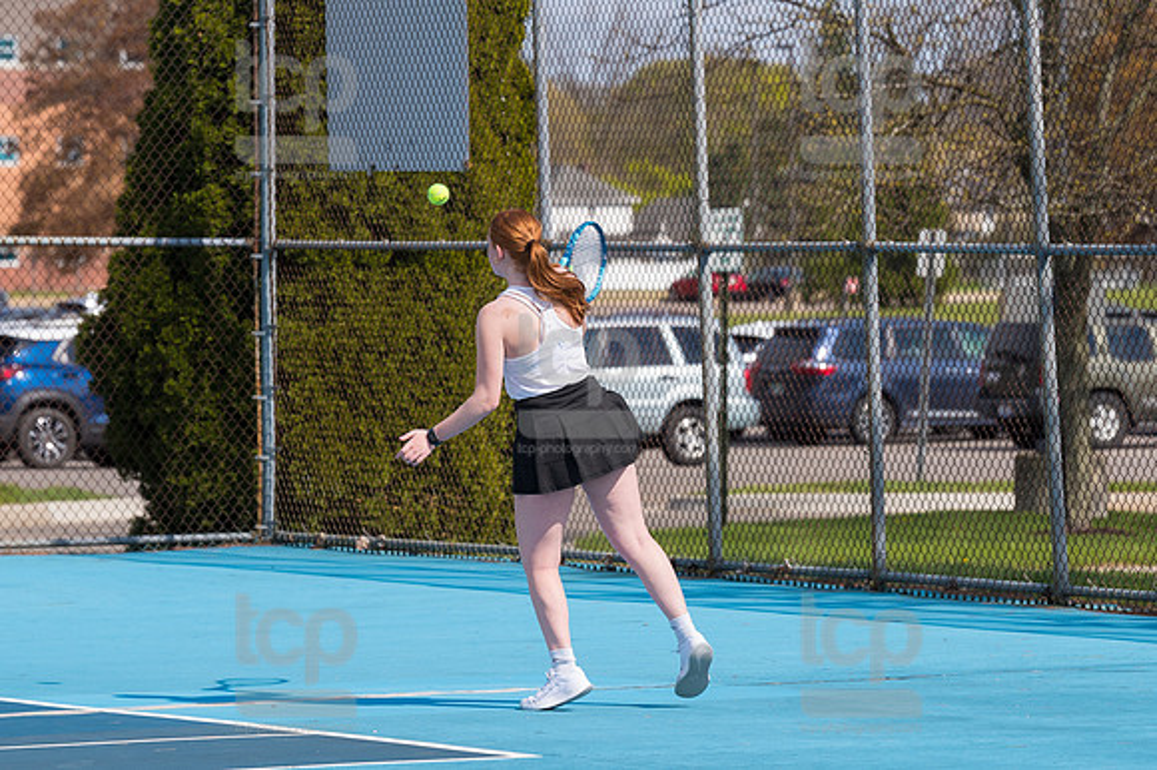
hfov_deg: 8.3
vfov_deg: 5.6
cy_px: 385
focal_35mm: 247
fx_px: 7933
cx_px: 578
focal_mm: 165
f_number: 5.6
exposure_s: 1/1600
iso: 320
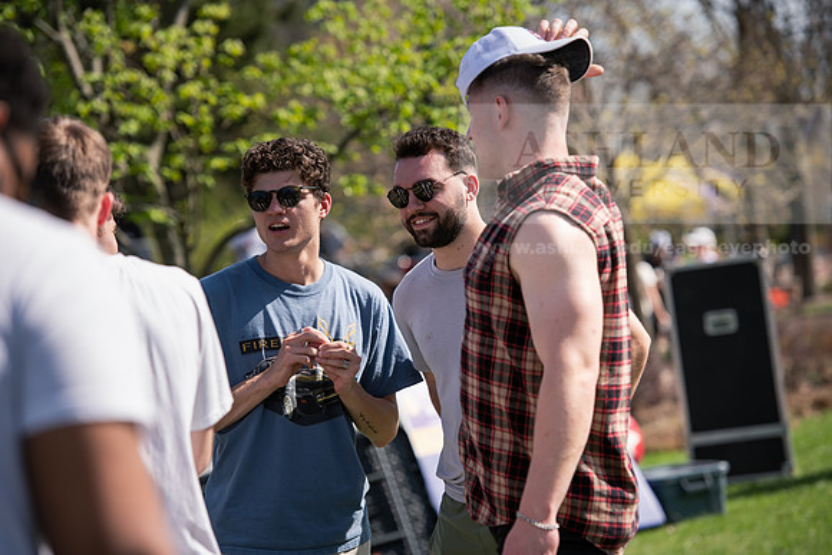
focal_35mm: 150
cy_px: 278
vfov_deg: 9.2
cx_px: 416
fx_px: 3467
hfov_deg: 13.7
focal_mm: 150
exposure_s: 1/640
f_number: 4
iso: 125
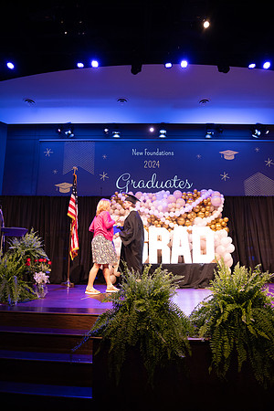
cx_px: 137
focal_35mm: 24
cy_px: 206
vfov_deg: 73.7
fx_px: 274
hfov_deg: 53.1
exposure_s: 1/200
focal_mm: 24
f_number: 4
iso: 2000
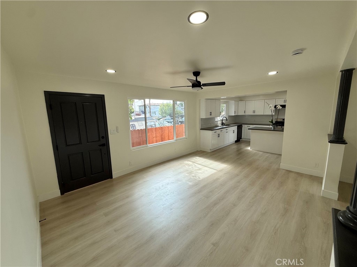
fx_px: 144
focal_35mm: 14
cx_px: 178
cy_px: 134
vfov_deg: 85.7
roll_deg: +1.0
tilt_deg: -8.2
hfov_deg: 102.1
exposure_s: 1/139
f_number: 2.2
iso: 50
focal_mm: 2.22
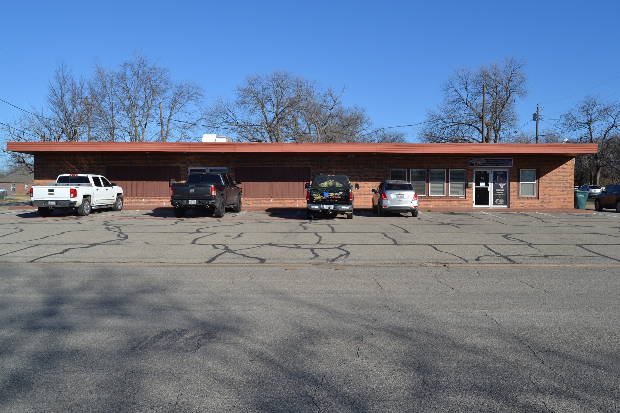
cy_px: 215
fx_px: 499
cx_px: 320
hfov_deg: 63.6
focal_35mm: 29
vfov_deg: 45.0
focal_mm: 18
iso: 100
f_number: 9
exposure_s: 1/320
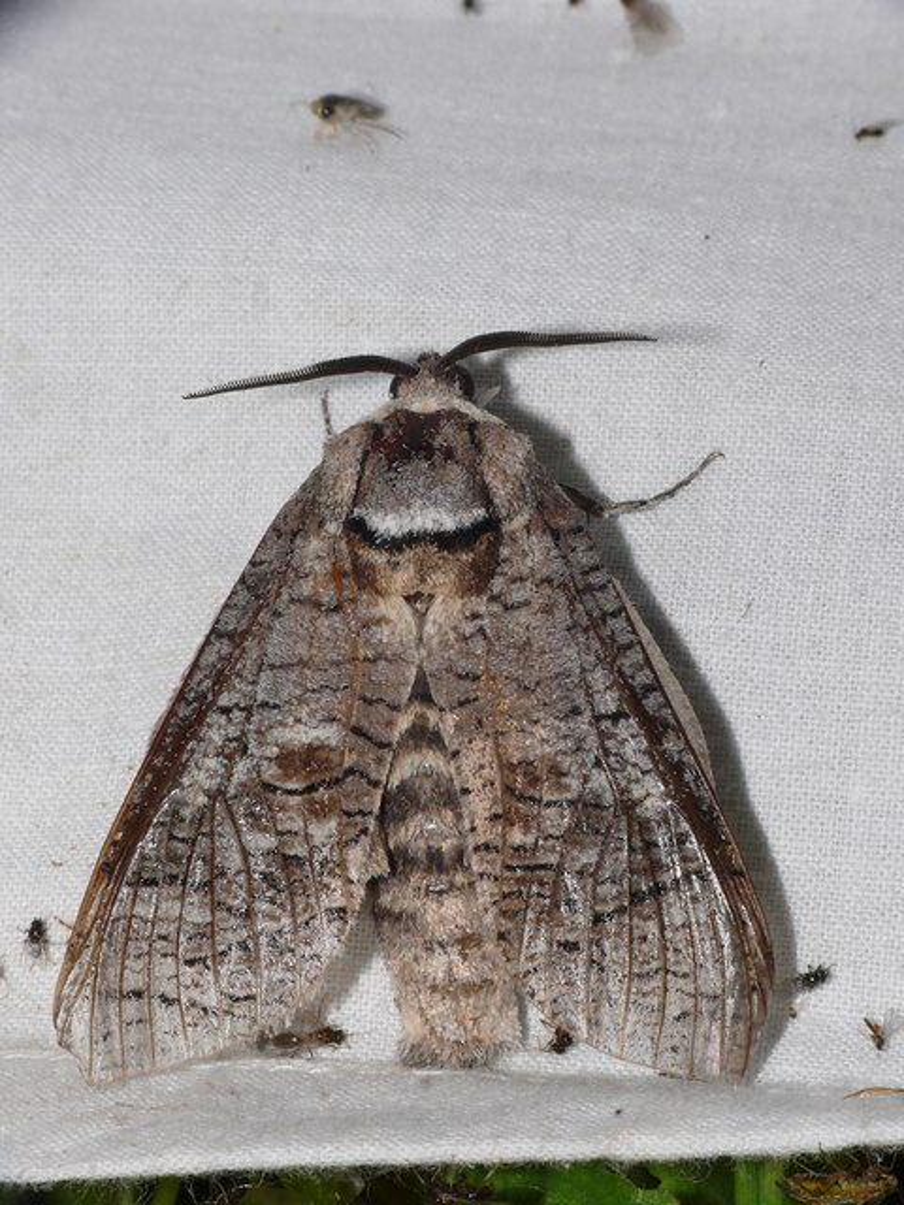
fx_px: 4631
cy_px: 602
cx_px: 452
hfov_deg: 11.1
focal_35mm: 133
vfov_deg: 14.8
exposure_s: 1/640
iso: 200
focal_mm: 28.1
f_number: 11
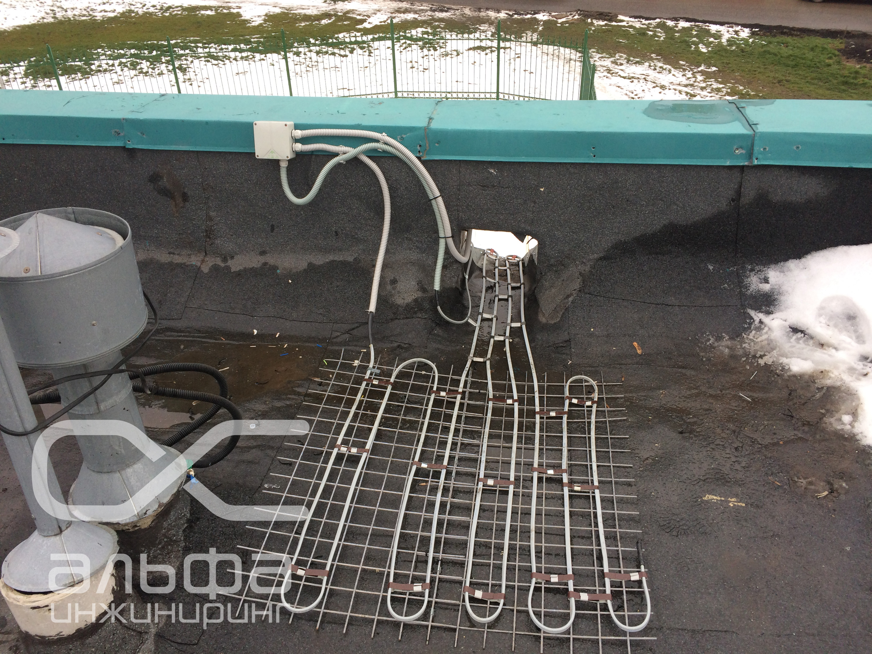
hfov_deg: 61.7
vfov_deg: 48.2
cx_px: 436
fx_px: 731
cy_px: 327
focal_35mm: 29
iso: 64
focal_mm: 4.15
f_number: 2.2
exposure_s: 1/100
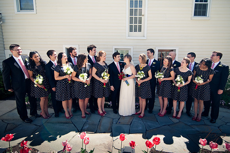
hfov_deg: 96.8
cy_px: 76
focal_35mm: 16
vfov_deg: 73.7
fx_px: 102
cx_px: 115
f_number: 2.8
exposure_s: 1/1600
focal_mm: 16
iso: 200
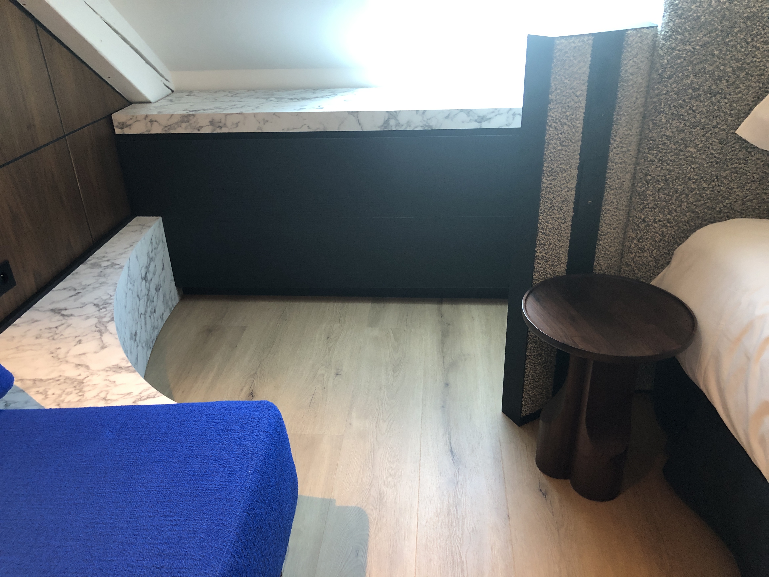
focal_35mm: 28
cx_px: 384
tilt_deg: -28.8
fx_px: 622
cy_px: 288
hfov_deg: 63.4
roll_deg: +1.2
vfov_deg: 49.7
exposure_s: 1/17
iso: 64
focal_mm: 3.99
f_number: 1.8
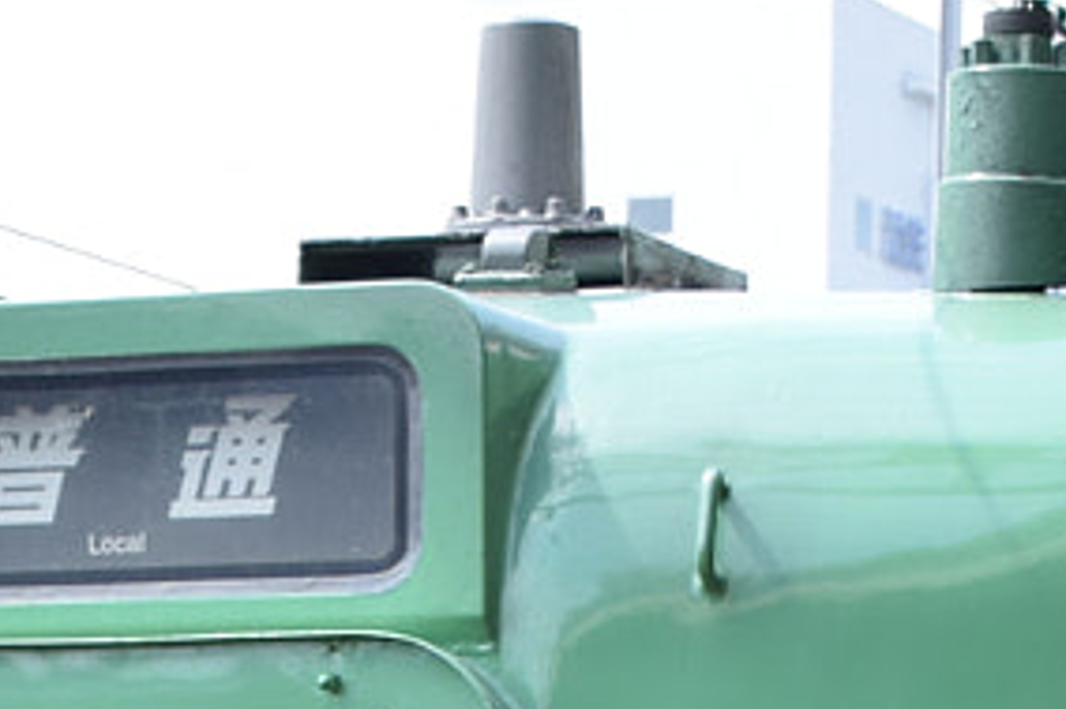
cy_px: 1801
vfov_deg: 5.9
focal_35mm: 220
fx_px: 6510
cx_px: 372
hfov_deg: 9.4
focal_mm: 26
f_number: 6.3
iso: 100
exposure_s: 1/160
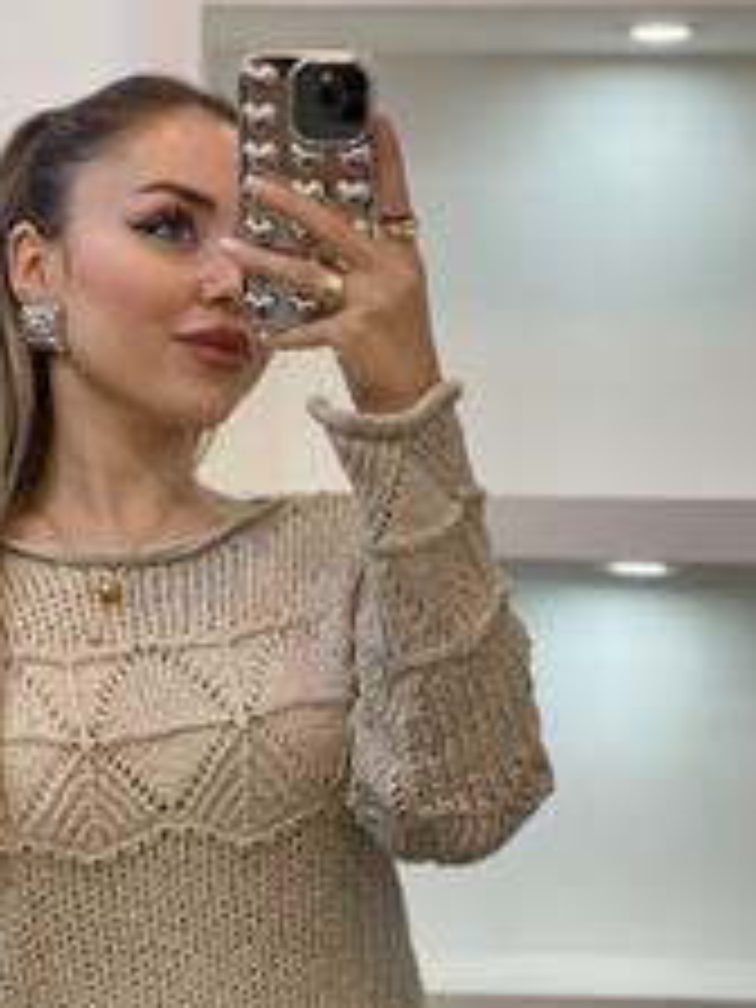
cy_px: 772
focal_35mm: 96
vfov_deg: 20.3
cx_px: 176
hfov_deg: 15.3
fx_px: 2795
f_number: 2
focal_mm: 6
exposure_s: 1/100
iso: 80
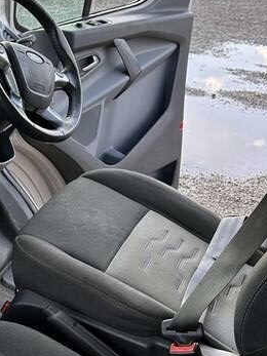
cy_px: 104
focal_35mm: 62
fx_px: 638
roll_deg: -4.4
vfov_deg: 30.8
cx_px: -17
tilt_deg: -21.2
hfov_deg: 22.5
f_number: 1.78
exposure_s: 1/439
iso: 80
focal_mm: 6.86
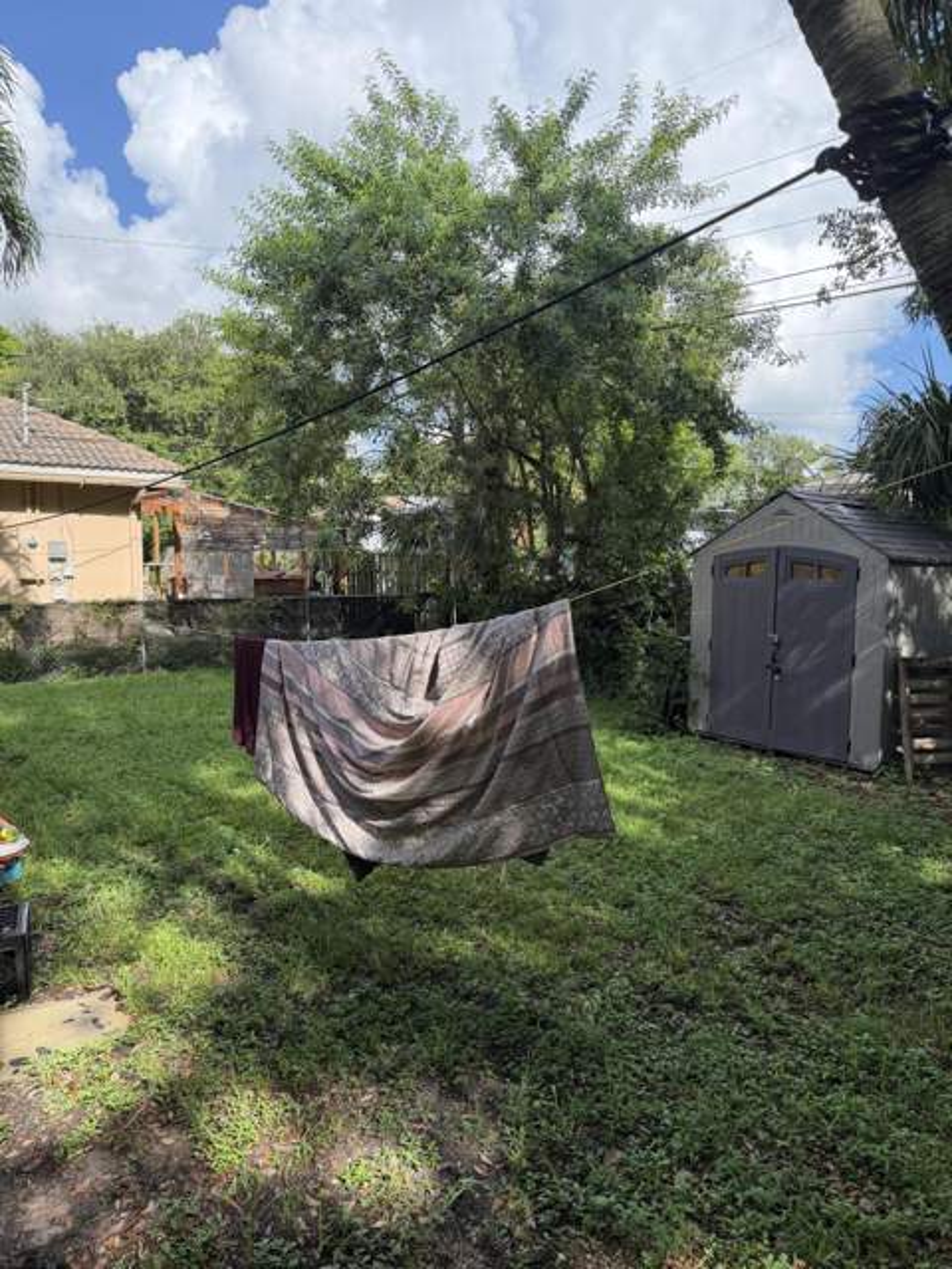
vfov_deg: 71.6
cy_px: 634
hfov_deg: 56.8
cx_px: 476
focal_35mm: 24
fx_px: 880
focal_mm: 6.76
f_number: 1.78
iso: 100
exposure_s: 1/1949
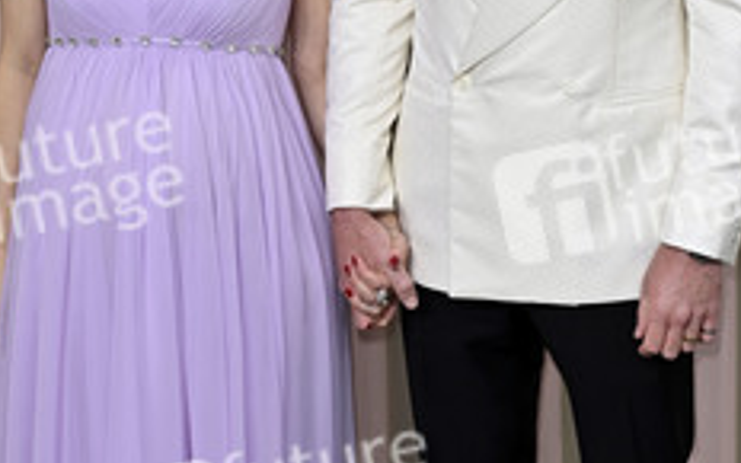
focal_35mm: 114
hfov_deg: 18.3
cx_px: 367
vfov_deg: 11.4
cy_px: 29
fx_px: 2302
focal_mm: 65
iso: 250
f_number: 8
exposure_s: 1/200
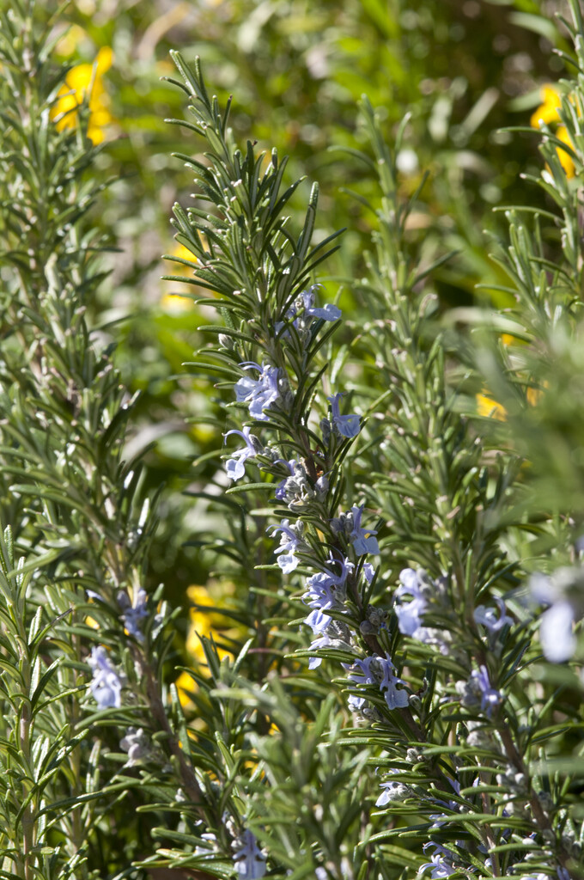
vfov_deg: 13.1
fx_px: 3843
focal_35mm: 158
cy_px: 440
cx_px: 292
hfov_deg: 8.7
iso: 200
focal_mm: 105
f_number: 13
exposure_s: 1/100
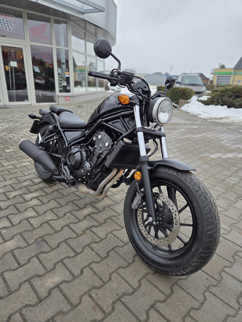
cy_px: 161
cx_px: 121
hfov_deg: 58.9
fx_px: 214
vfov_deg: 73.9
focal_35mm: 23
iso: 50
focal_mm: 5.4
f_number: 1.8
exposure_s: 1/180
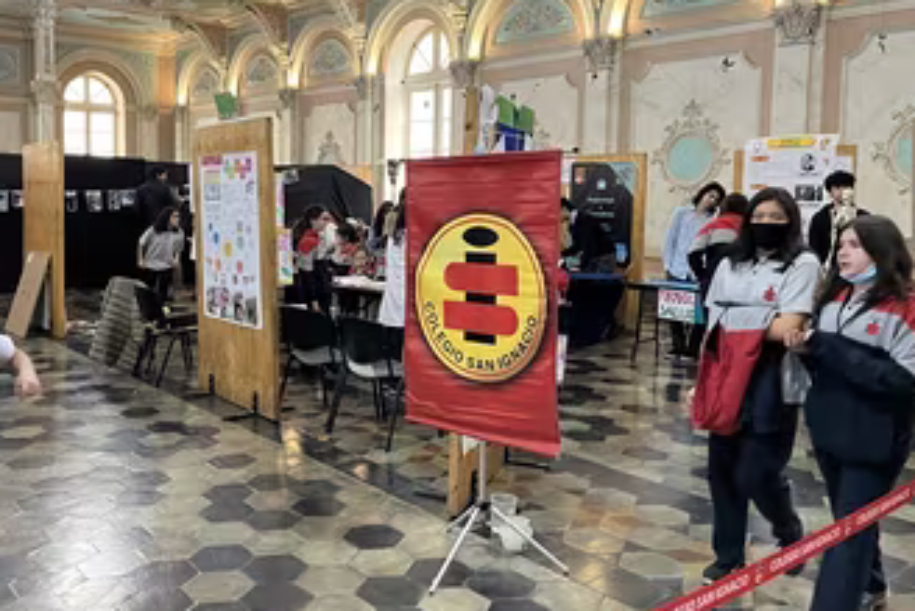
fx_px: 839
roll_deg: -0.1
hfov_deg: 56.9
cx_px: 377
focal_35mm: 33
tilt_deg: -3.7
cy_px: 246
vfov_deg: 39.8
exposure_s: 1/50
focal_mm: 5.1
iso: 250
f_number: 1.6
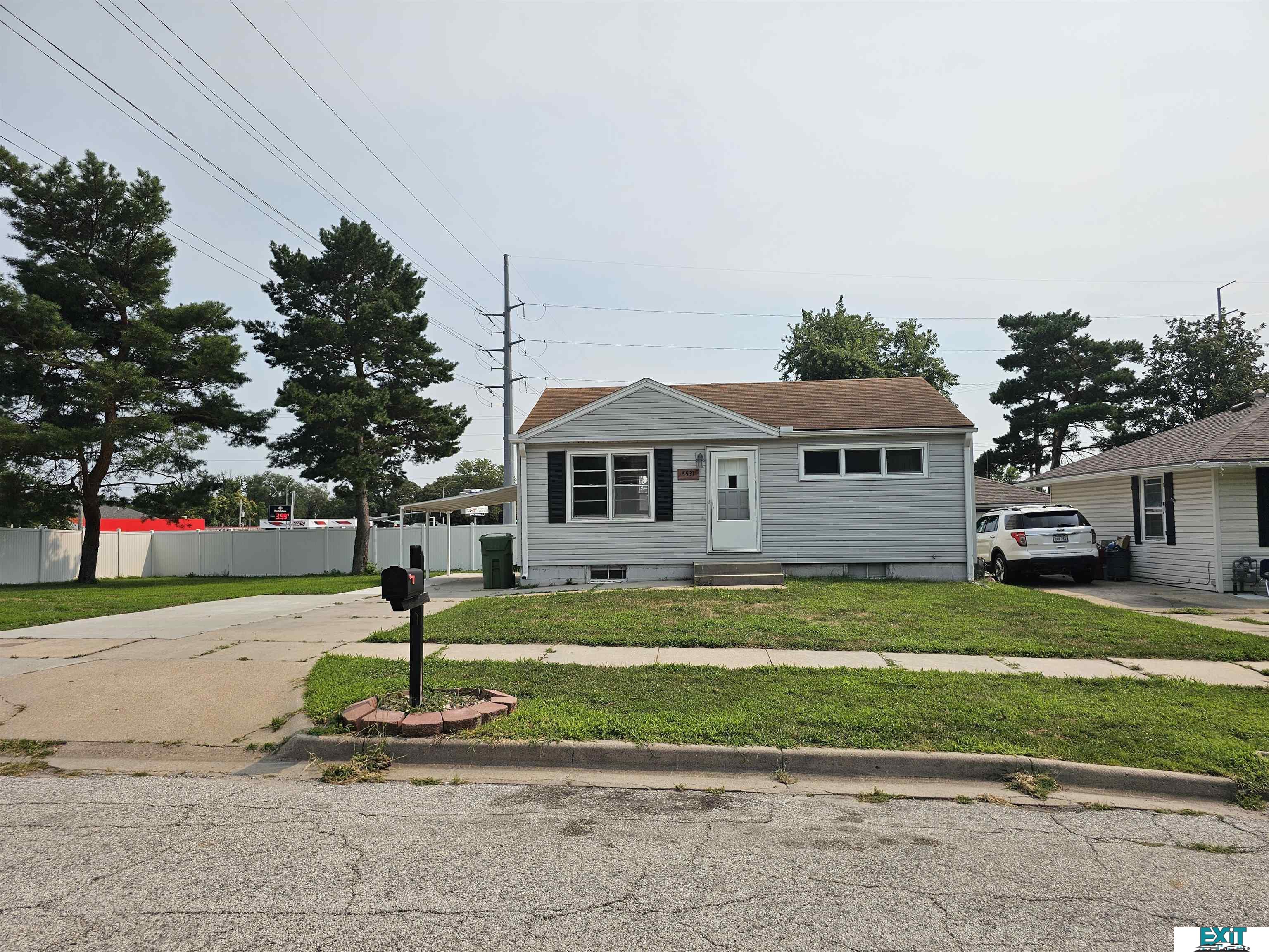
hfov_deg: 73.9
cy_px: 476
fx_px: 843
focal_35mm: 23
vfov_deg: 58.9
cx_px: 634
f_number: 1.7
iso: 10
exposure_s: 1/1686
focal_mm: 6.3
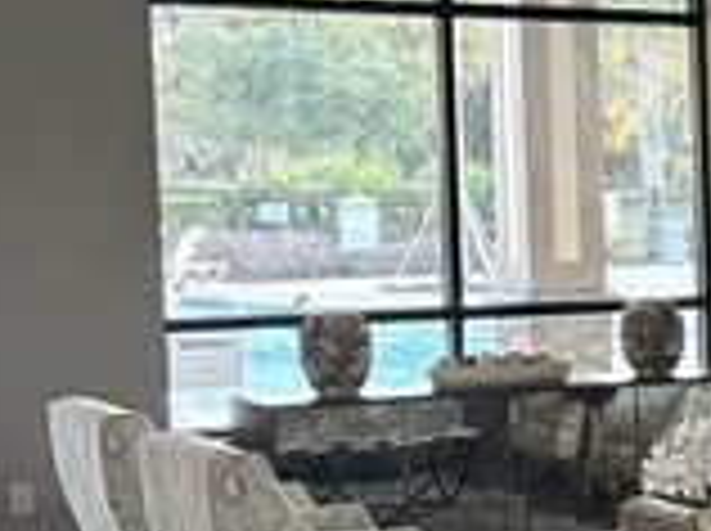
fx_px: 2256
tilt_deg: -3.6
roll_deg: -0.1
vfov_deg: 13.4
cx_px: 1321
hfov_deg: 15.2
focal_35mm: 110
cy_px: 360
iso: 250
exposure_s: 1/60
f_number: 1.6
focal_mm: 5.96
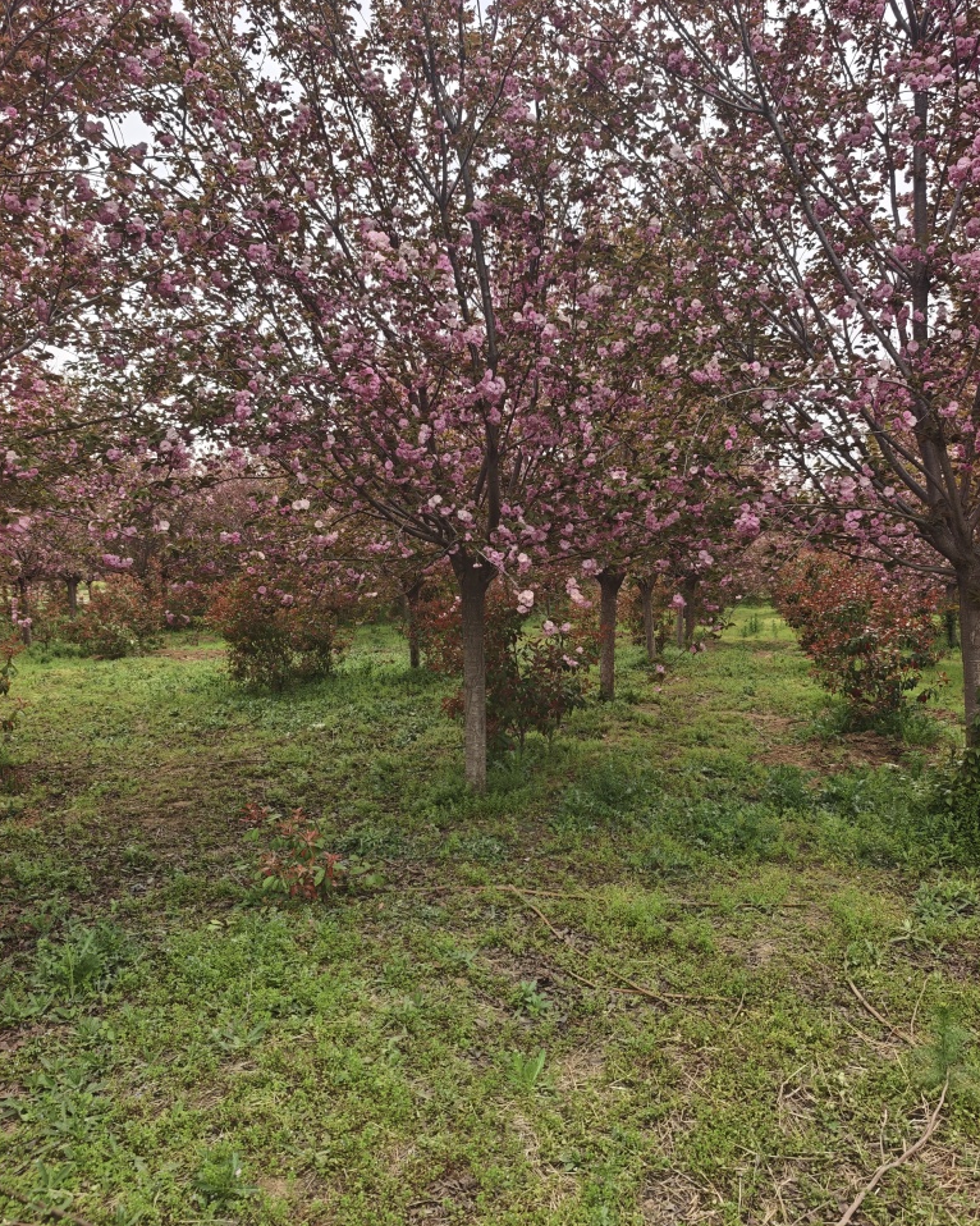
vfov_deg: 68.1
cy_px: 606
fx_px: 907
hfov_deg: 56.8
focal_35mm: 25
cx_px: 496
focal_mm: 6.68
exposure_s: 1/442
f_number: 1.44
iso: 50
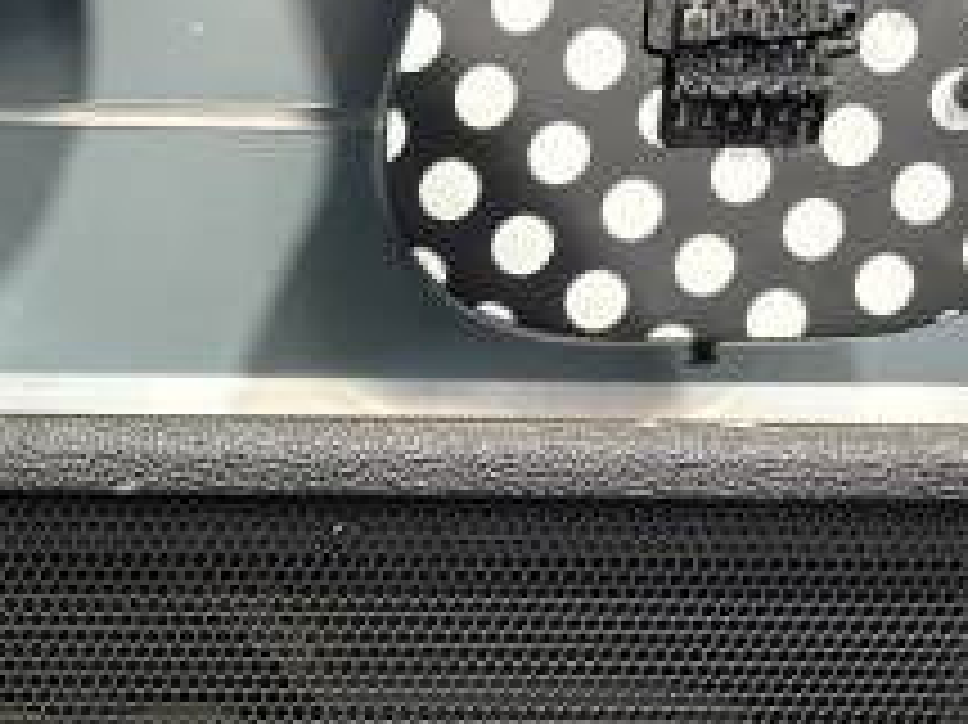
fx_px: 1761
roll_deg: +0.0
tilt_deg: -11.8
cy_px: 787
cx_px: 5
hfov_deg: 28.8
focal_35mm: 63
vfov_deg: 22.1
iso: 320
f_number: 1.6
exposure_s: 1/60
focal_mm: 5.96
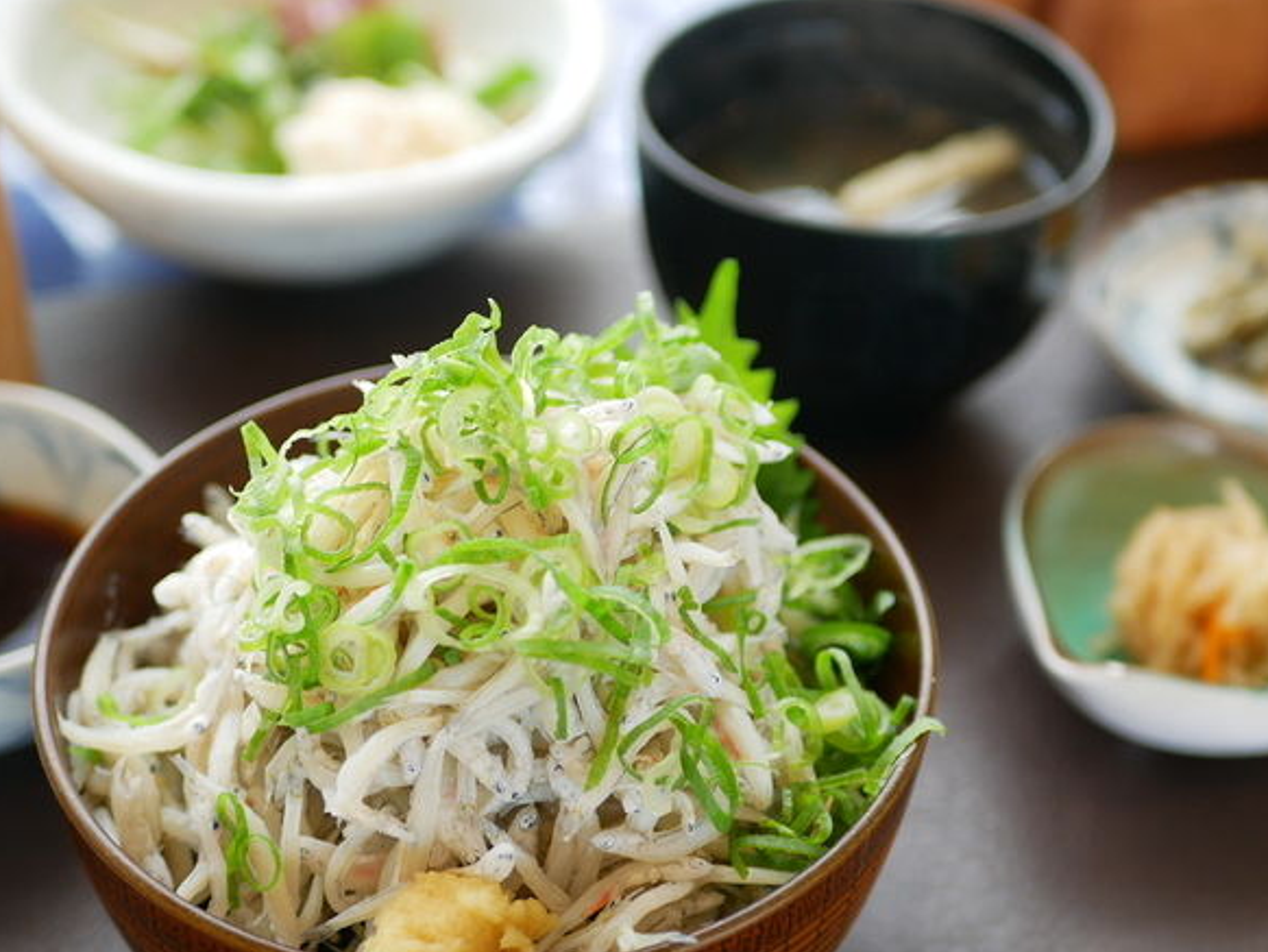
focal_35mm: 70
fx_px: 2565
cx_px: 633
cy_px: 537
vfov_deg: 21.0
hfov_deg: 27.8
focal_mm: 25
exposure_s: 1/160
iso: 200
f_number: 2
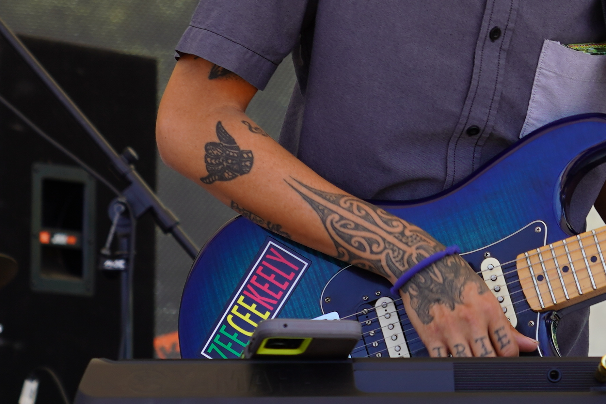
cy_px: -242
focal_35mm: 236
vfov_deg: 5.7
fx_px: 3972
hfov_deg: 8.7
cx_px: 564
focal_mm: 70
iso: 100
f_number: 5.6
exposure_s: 1/160
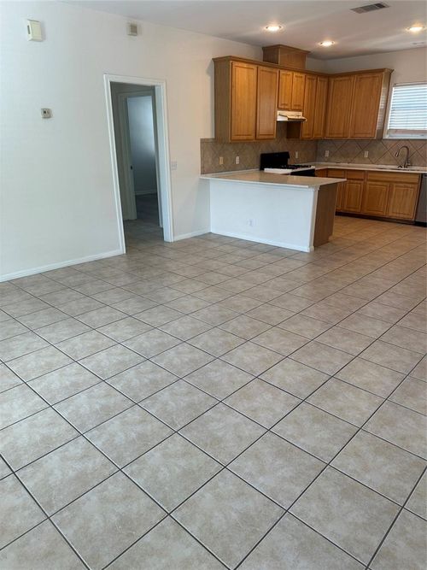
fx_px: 395
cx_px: 214
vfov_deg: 71.6
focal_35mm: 24
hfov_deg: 56.8
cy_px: 285
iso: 80
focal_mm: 6.86
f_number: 1.78
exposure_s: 1/120
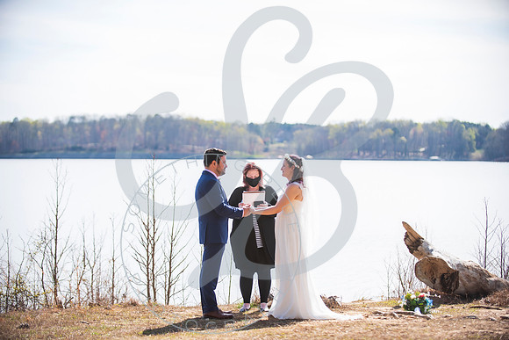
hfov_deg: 20.8
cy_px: 170
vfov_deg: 14.0
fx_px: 1386
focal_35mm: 98
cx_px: 254
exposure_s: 1/800
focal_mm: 98
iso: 100
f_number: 2.8
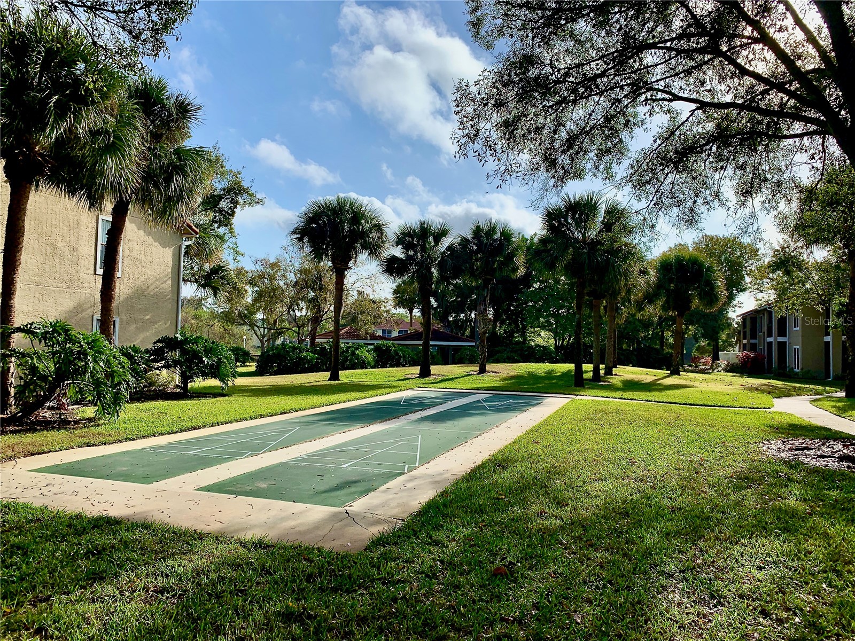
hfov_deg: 67.3
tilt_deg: +1.8
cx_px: 428
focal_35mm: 26
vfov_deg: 53.1
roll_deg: -1.4
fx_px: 642
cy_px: 320
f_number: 1.8
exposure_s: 1/2833
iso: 25
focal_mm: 4.25
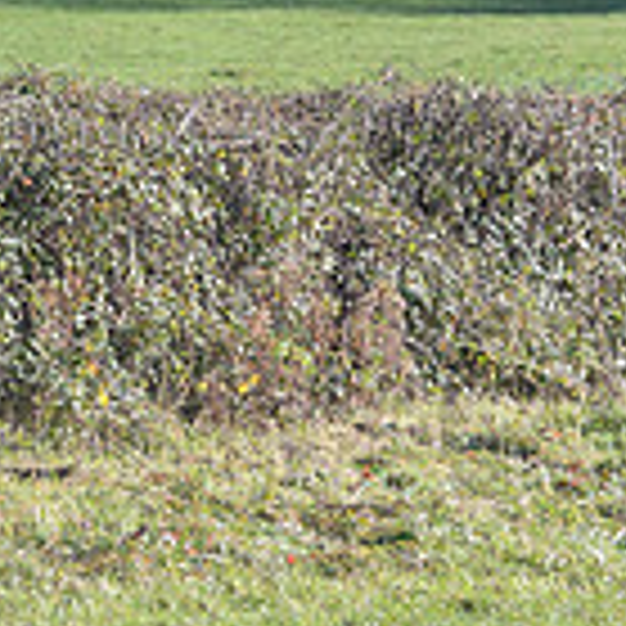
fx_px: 7406
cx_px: -536
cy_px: 104
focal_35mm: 362
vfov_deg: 4.8
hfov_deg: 4.8
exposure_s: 1/1250
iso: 1000
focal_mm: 102
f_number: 5
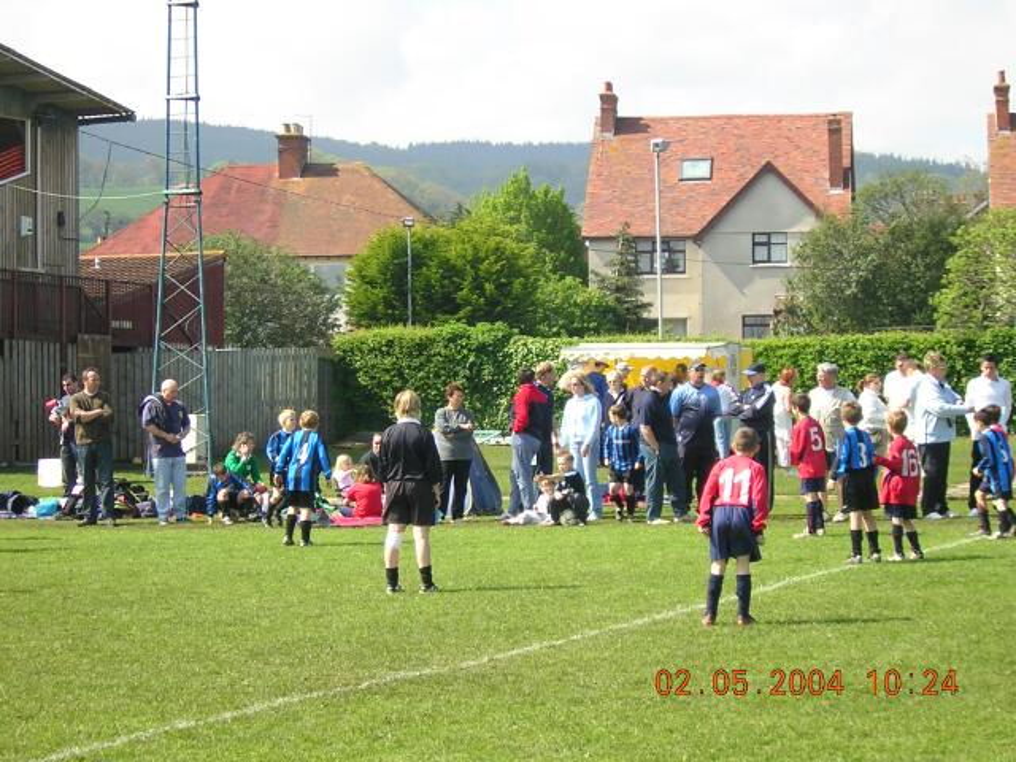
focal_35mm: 108
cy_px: 381
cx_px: 508
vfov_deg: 13.7
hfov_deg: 18.2
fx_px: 3170
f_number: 4.7
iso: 100
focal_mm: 14.1
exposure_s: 1/169
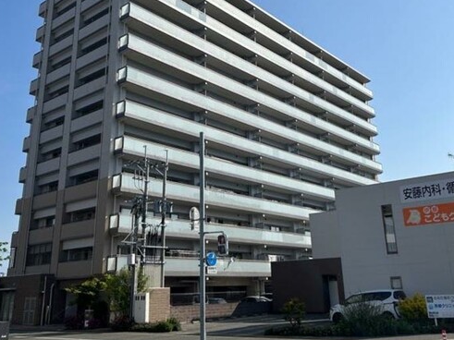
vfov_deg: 37.2
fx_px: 498
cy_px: 108
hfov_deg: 49.0
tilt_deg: +19.3
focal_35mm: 38
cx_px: 232
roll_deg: +2.5
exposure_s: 1/6993
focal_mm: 5.7
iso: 50
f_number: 1.5
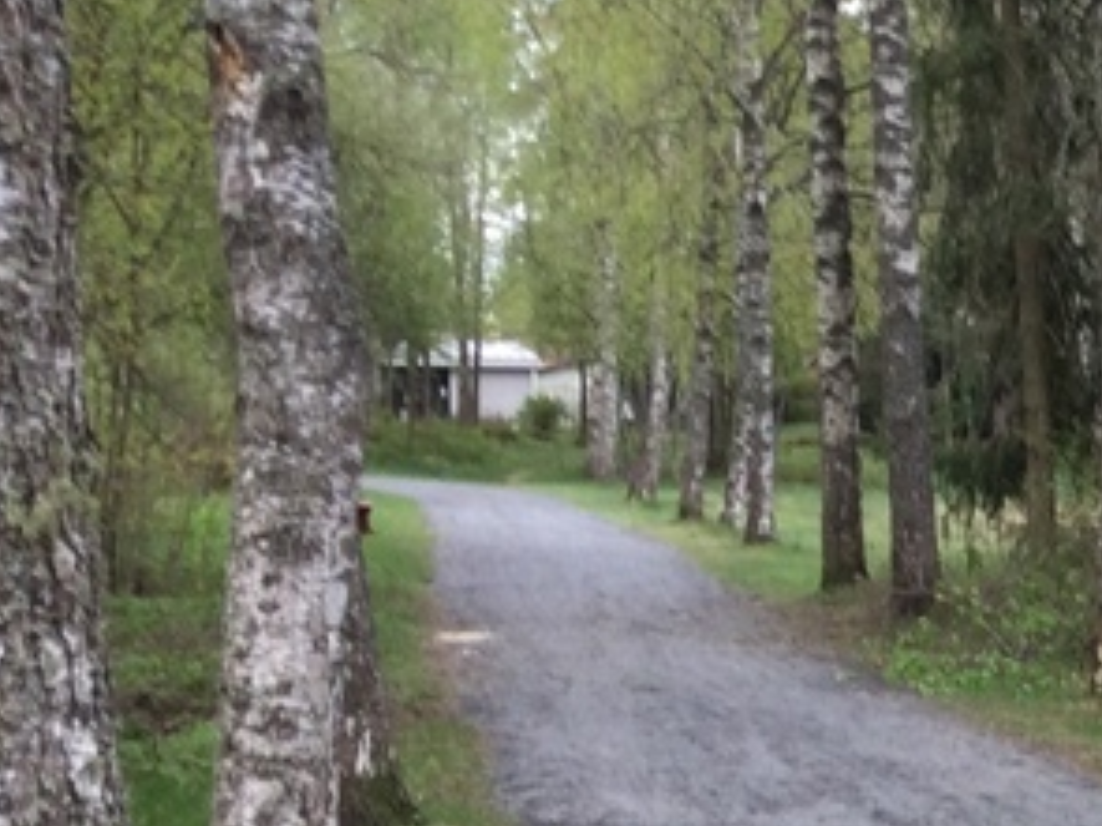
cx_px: 1855
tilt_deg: -8.6
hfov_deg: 15.6
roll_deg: +0.3
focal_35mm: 112
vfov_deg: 13.0
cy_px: 878
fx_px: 3564
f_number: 2.4
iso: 25
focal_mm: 3.3
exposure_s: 1/100
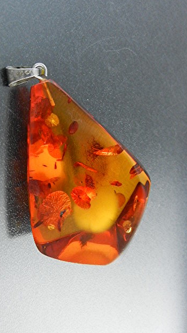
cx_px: 74
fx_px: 335
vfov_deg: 52.8
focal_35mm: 38
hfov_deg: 31.1
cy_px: 164
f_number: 3.6
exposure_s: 1/5.5
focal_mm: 6.2
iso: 200
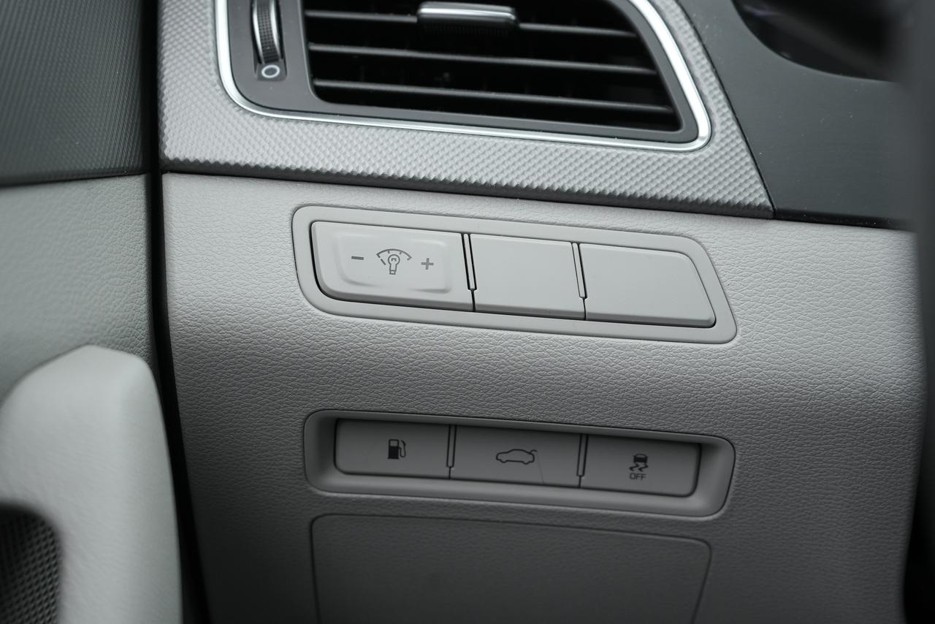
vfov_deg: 30.5
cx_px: 468
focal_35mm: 44
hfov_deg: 44.5
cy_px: 312
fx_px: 1143
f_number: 4.5
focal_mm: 44
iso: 1000
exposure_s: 1/1250
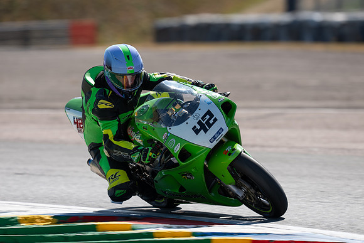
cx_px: 171
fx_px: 4291
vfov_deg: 3.2
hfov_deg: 4.9
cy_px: 114
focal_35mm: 424
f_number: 4.5
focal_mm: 400
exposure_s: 1/400
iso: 64
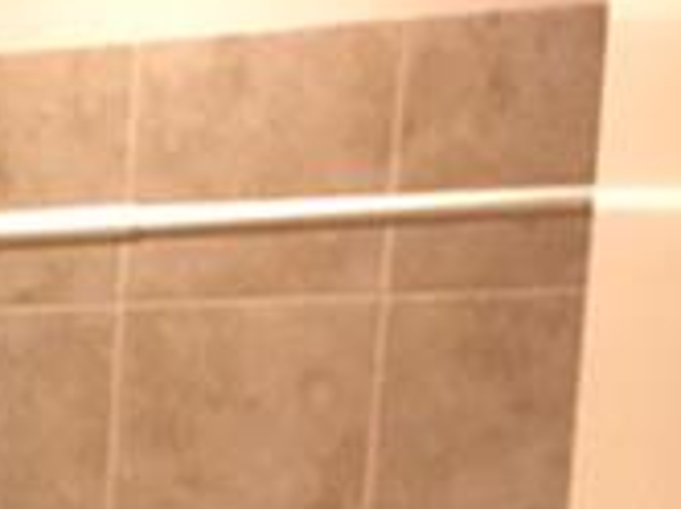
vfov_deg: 12.0
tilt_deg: -7.4
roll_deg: -1.8
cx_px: -287
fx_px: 2200
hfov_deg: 16.3
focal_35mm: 112
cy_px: 940
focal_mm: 4.15
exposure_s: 1/30
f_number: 2.2
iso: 200
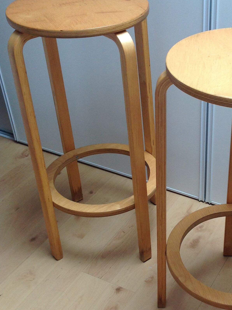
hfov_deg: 25.2
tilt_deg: -37.4
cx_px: 185
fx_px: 511
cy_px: 191
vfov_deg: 33.7
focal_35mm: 57
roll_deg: +1.7
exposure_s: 1/120
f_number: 2.4
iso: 80
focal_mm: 4.28
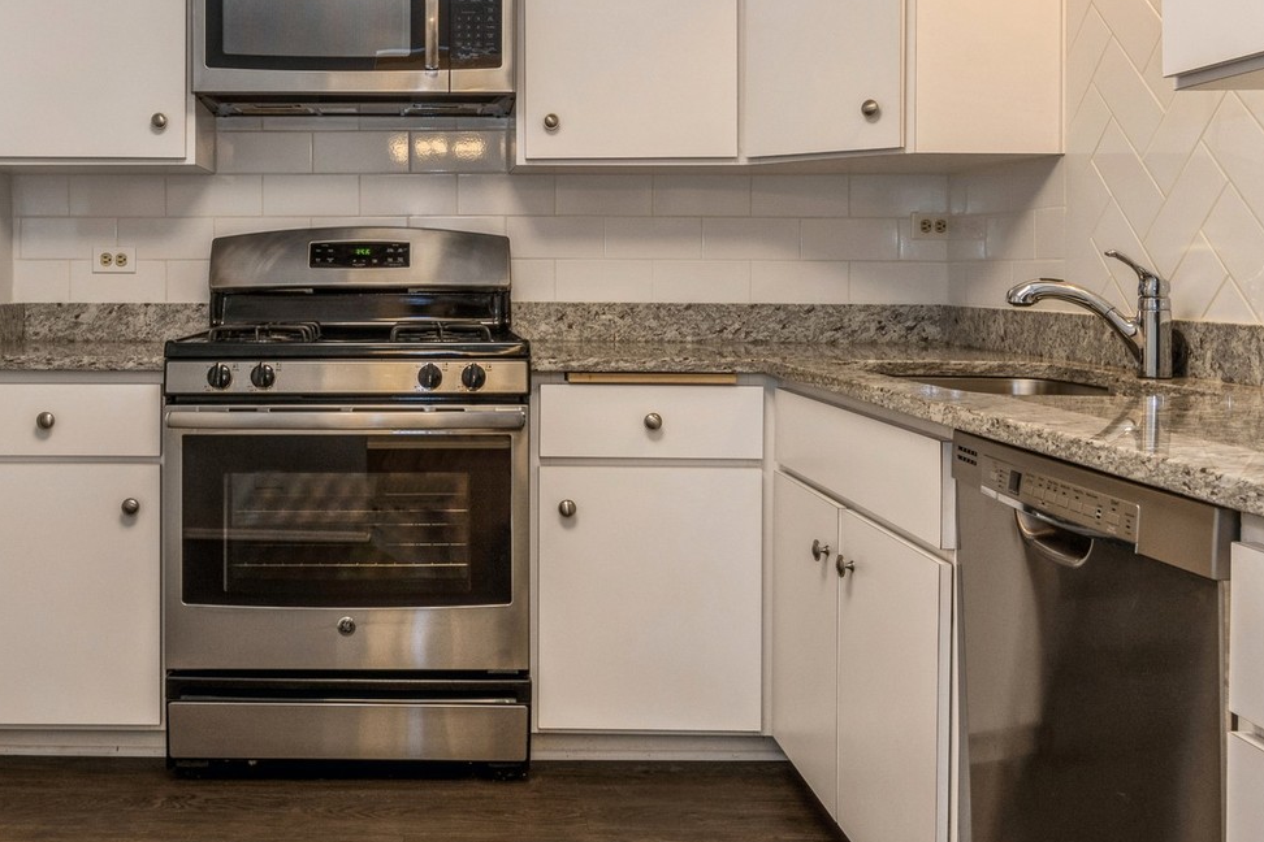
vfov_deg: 37.5
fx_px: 1229
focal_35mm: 35
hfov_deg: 53.4
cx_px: 423
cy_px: 295
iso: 200
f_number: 8
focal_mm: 14
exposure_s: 1/5
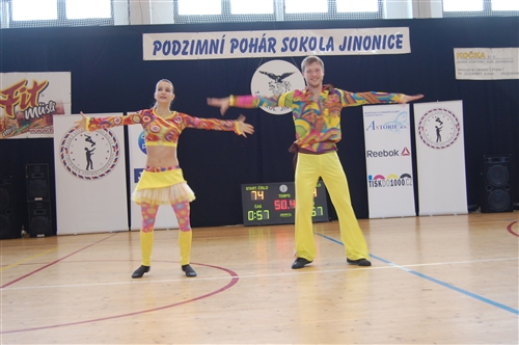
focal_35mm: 45
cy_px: 172
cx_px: 260
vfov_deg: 29.8
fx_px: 648
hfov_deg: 43.7
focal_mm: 30
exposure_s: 1/30
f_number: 4.2
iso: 400
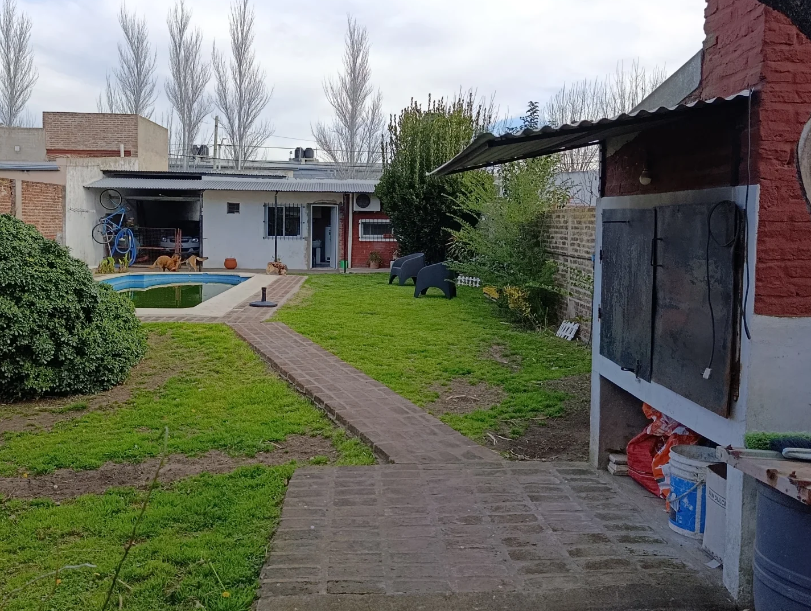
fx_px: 727
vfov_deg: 45.3
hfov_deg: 58.2
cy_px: 249
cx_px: 366
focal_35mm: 31
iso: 50
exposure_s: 1/247
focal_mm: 6.11
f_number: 1.65
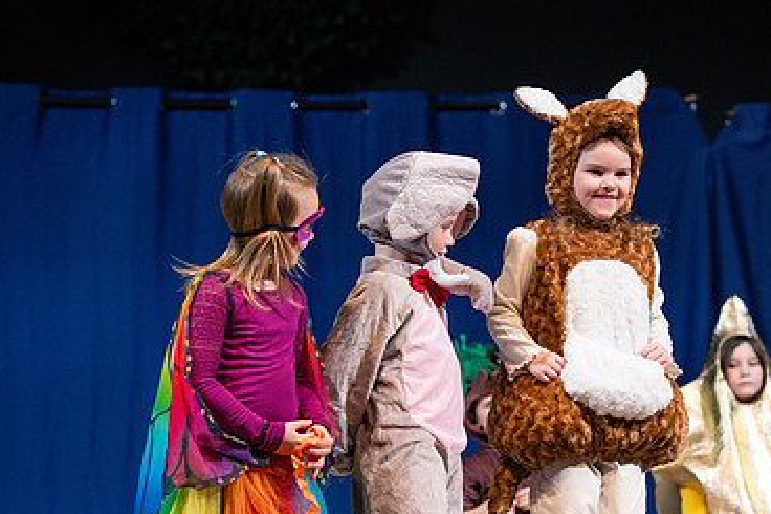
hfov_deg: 15.3
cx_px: 429
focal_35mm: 134
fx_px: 2868
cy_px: 358
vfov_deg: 10.2
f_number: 2.8
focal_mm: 85
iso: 800
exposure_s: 1/640
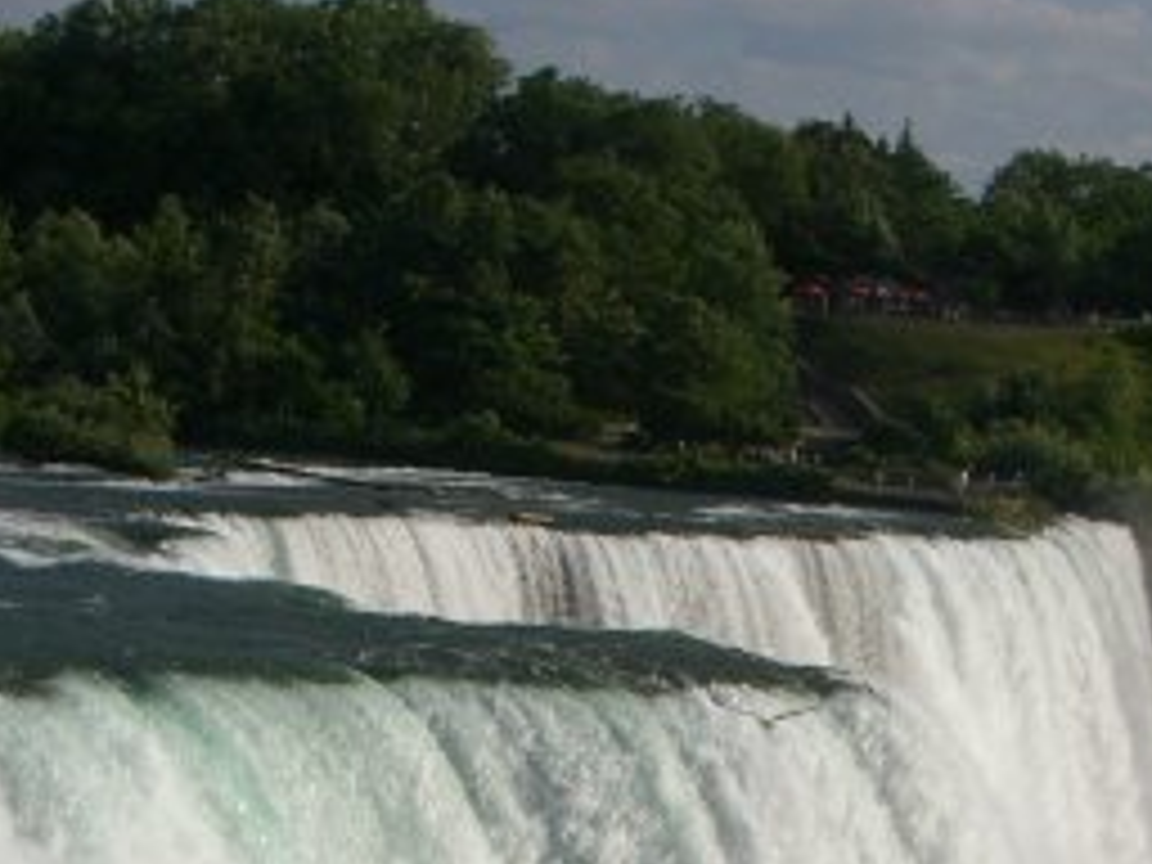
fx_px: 5657
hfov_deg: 11.6
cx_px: 936
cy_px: 866
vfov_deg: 8.7
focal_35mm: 170
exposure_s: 1/640
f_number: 6.5
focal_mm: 12.8
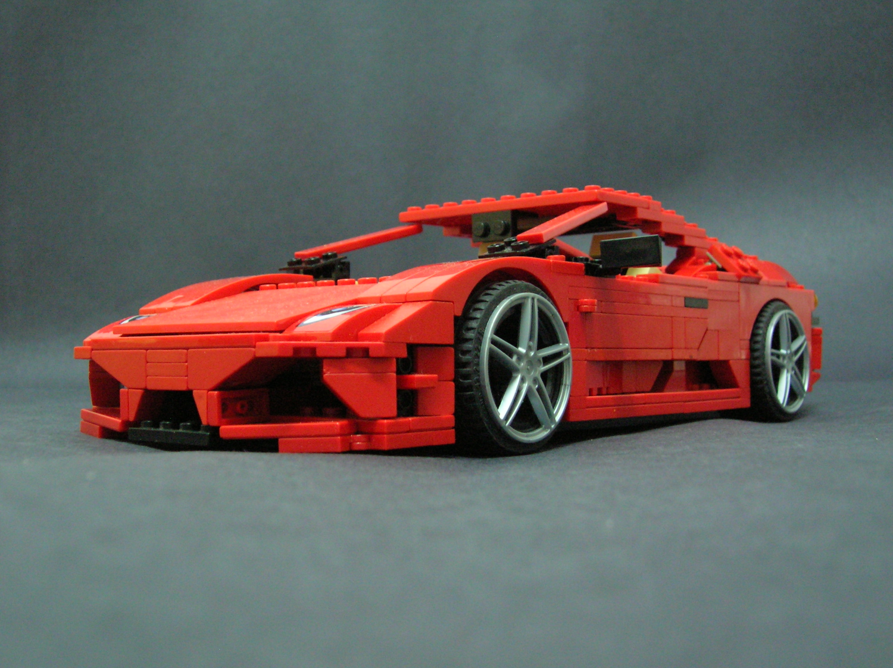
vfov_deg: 34.3
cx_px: 446
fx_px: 1083
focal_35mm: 42
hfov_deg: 44.8
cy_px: 334
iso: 200
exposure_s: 1/2.6
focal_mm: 7
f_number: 3.1
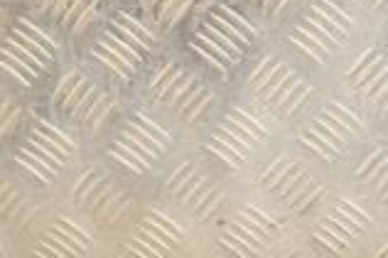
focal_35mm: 148
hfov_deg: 13.7
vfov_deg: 9.0
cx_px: 398
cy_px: 398
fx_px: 1593
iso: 800
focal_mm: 26
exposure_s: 1/200
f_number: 6.3
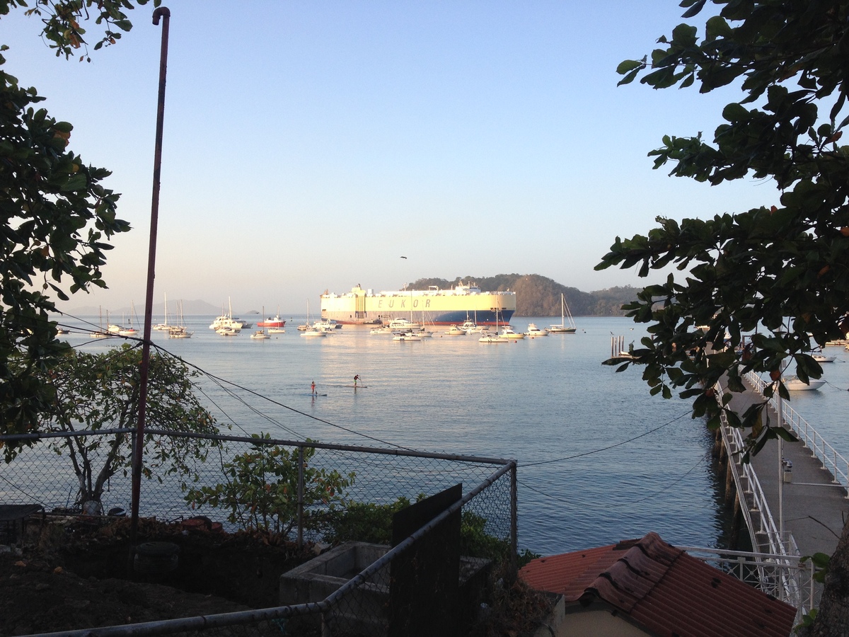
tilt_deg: -3.6
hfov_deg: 52.6
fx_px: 858
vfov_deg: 40.7
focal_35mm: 35
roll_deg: +0.6
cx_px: 424
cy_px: 318
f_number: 2.4
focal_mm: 4.28
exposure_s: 1/373
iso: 50
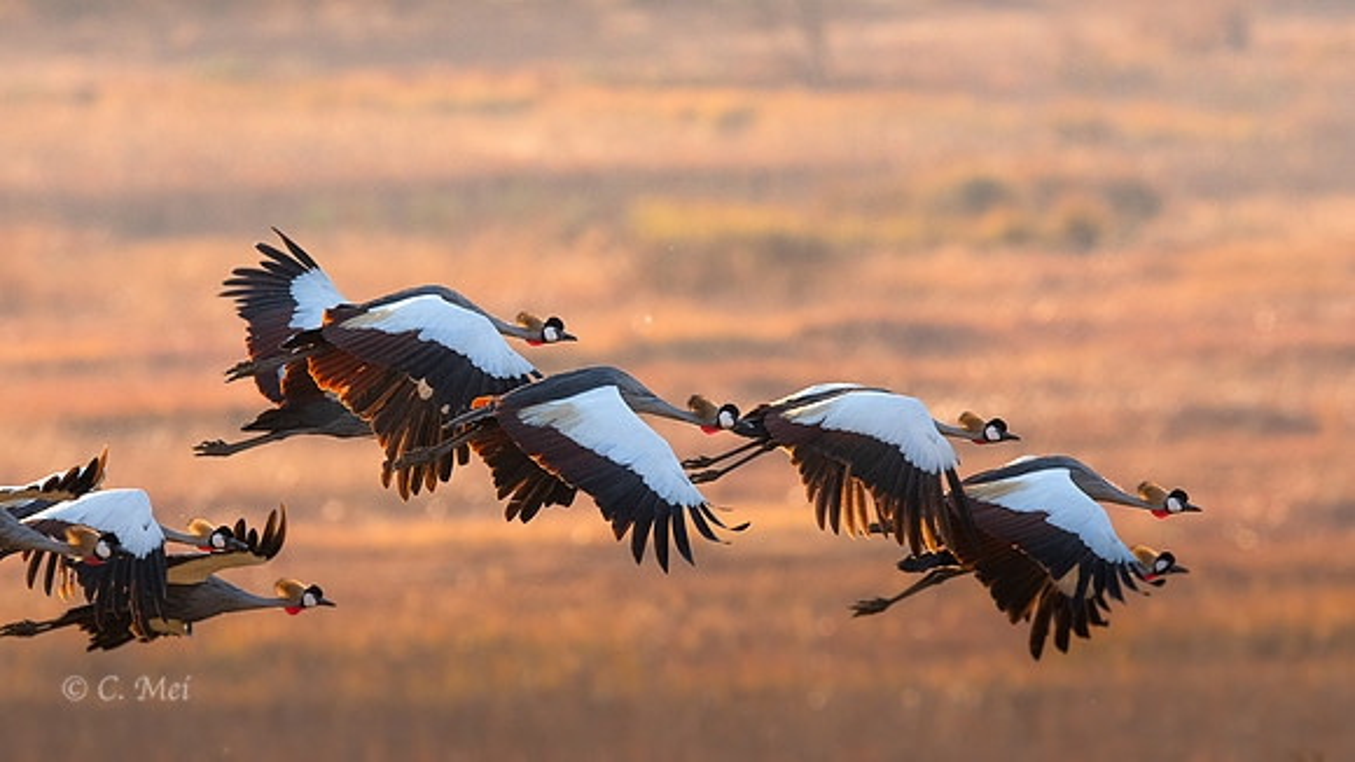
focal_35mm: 1009
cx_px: 649
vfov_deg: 1.2
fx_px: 36252
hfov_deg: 2.1
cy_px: 322
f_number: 6.3
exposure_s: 1/1250
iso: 800
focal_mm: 600
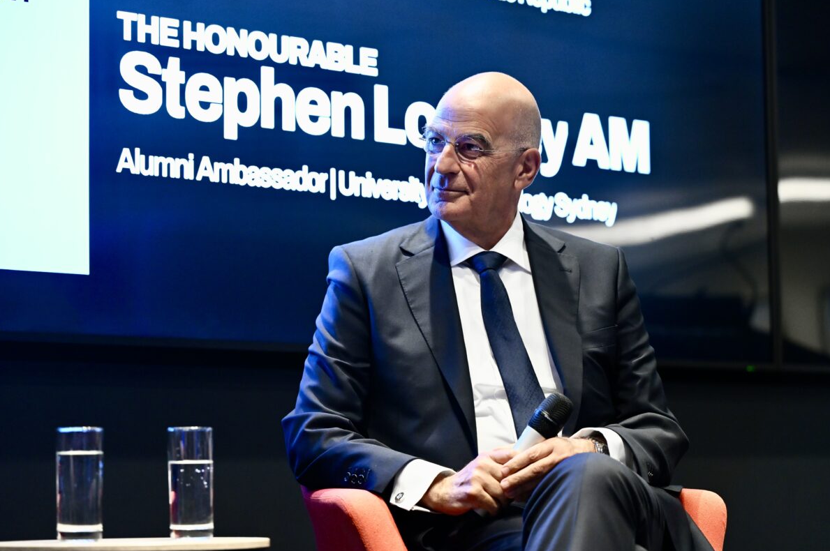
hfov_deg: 19.5
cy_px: 275
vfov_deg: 13.0
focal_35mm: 105
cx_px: 413
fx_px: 2418
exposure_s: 1/100
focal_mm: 104
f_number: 2.8
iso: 2500
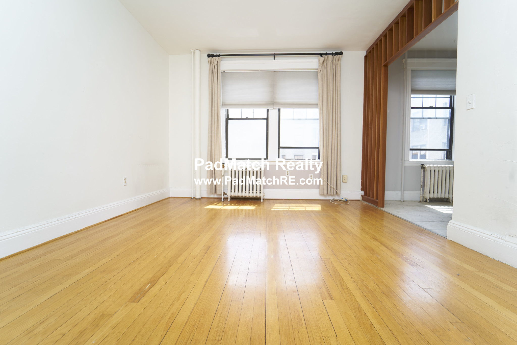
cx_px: 258
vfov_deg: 81.2
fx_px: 201
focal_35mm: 14
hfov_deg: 104.2
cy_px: 172
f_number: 6.3
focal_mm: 14
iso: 100
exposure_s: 1/50
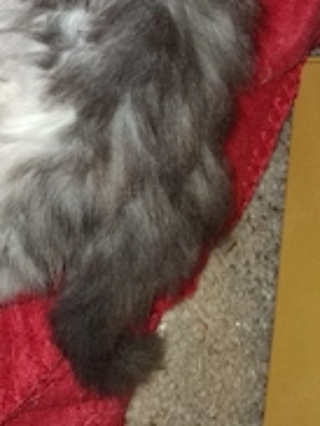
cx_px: 0
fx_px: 701
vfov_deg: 32.3
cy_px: 51
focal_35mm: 57
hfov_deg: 24.5
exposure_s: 1/120
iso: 200
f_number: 1.8
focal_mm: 3.98
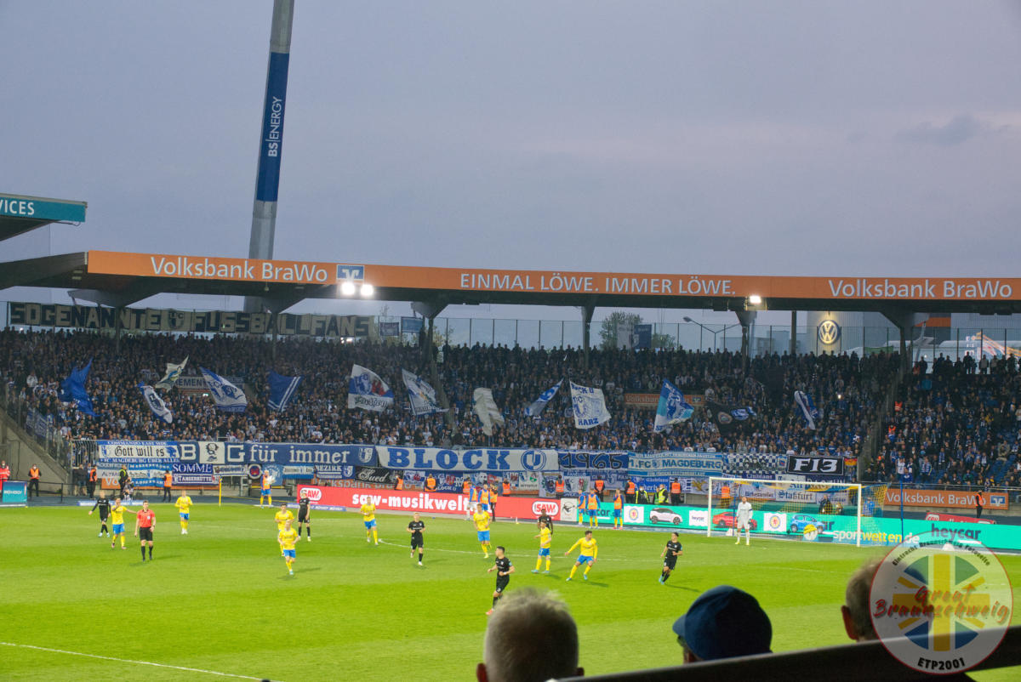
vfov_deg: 16.5
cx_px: 510
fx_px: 2356
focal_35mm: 83
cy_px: 341
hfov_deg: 24.5
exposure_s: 1/125
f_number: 5.6
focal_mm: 30.5
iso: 800
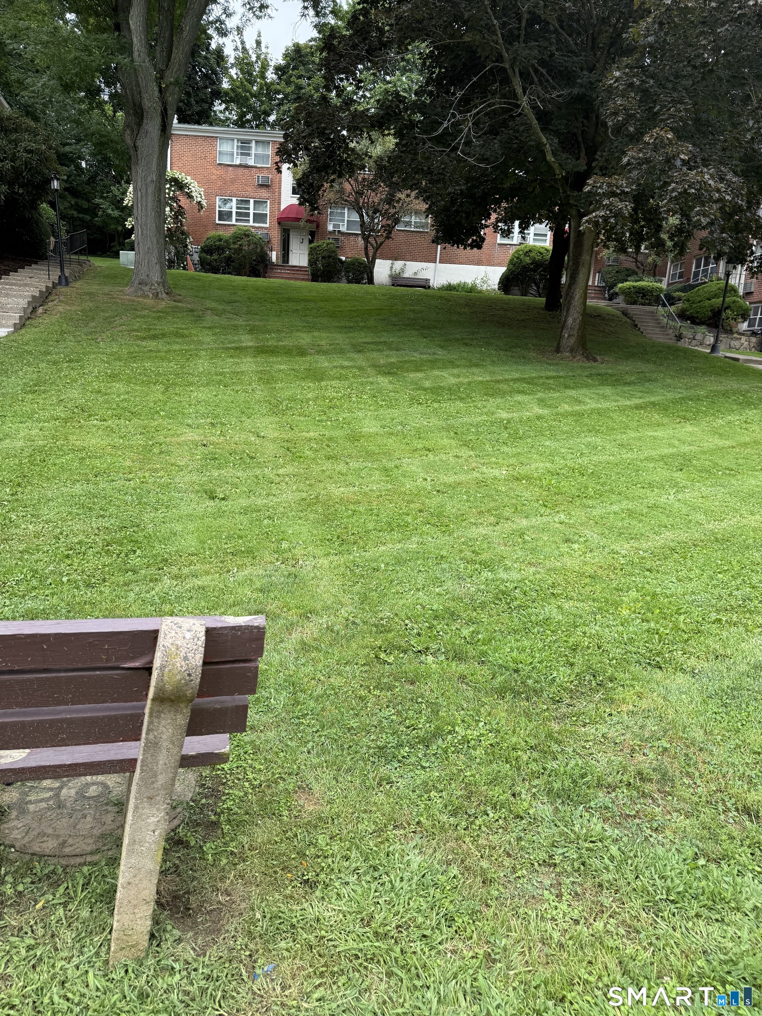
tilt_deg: -11.9
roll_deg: -4.2
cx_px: 381
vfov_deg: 71.6
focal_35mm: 24
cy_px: 508
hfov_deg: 56.8
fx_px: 704
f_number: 1.78
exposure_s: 1/1018
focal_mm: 6.76
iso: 80
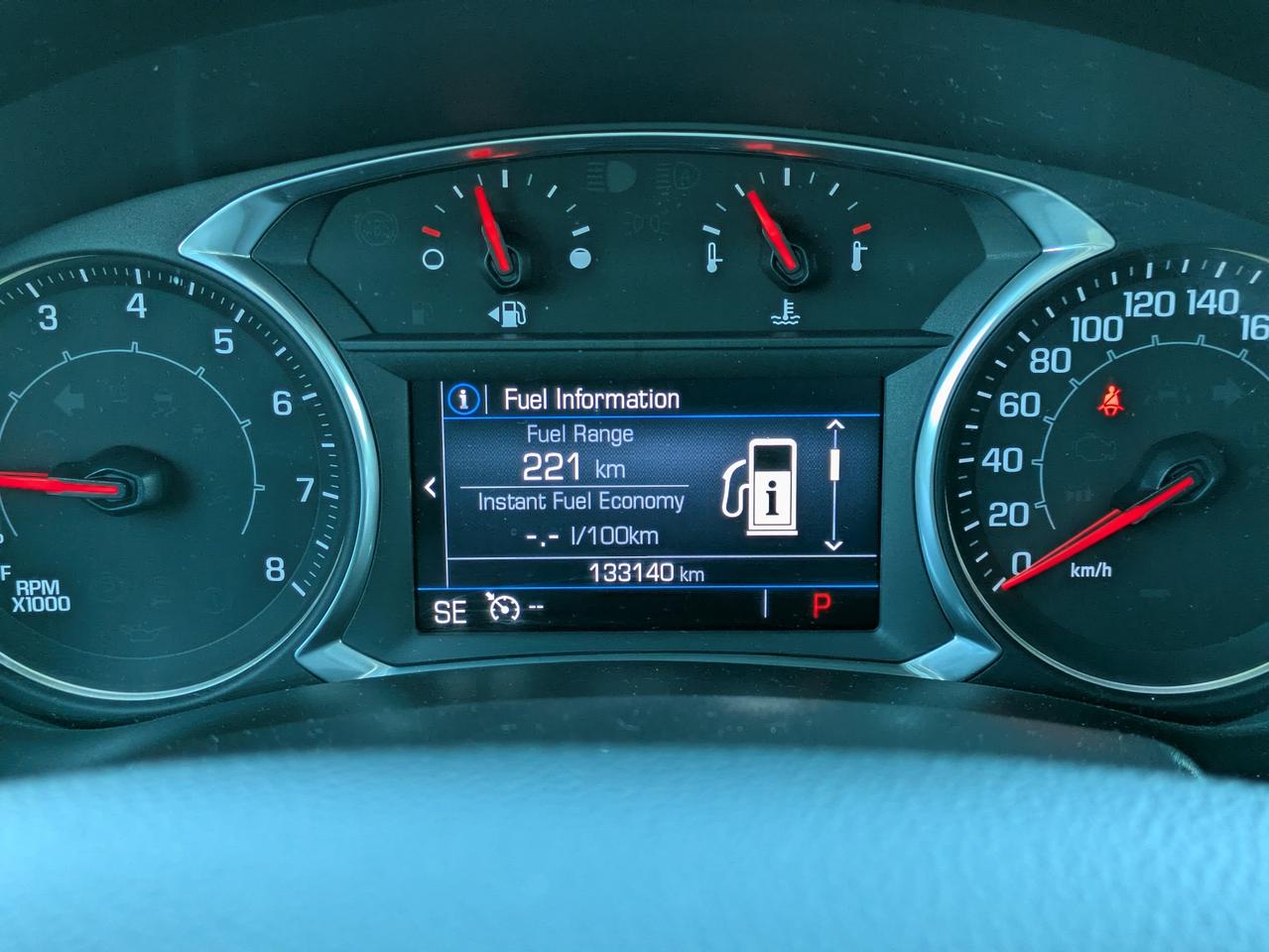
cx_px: 634
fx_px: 1870
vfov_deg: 28.6
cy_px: 476
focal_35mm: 51
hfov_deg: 37.5
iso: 140
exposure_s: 1/100
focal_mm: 5.43
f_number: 1.89
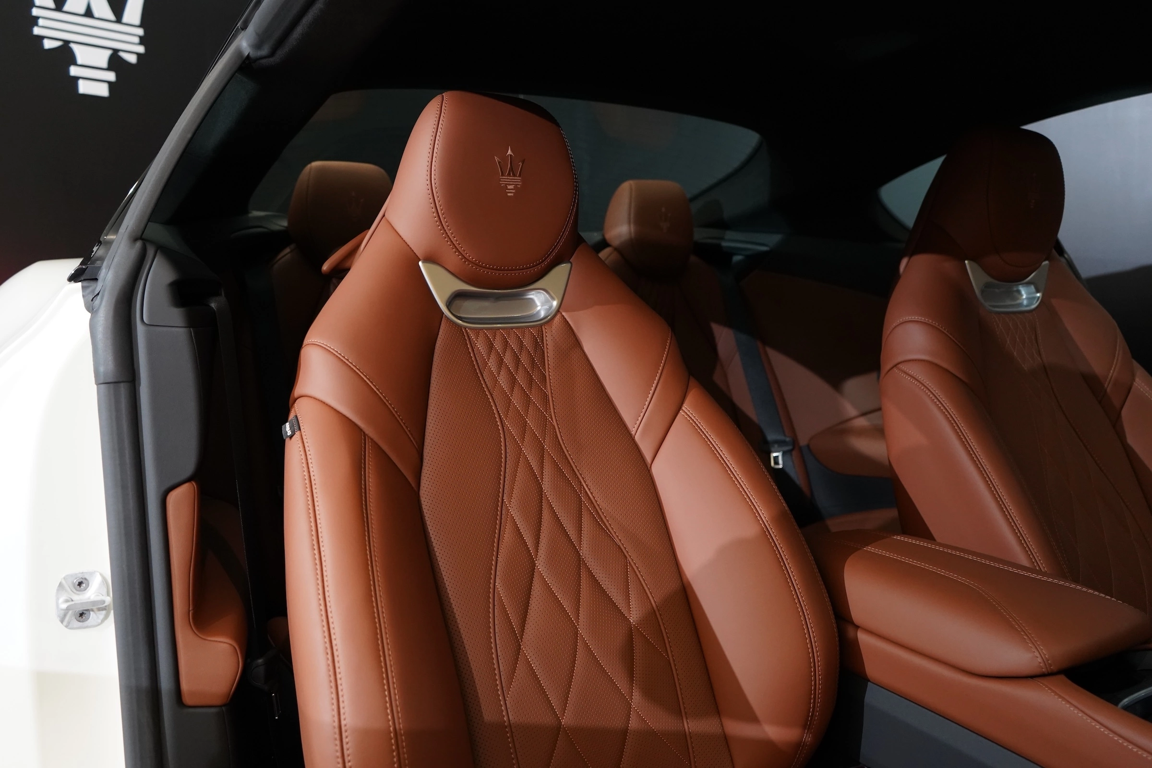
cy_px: 384
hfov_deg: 65.5
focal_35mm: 28
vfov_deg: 46.4
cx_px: 576
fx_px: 896
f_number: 4.5
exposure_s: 1/160
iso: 4000
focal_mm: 28
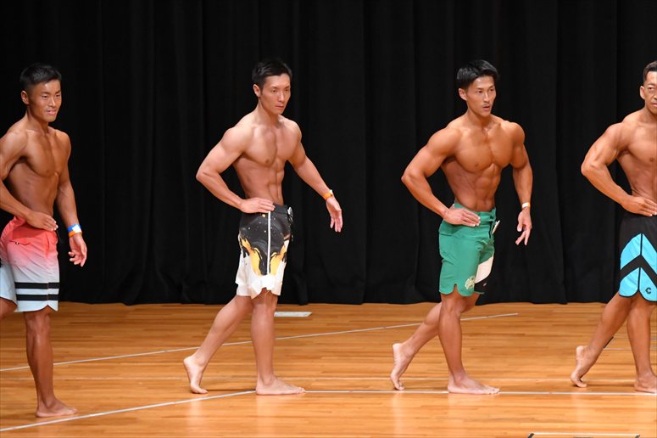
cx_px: 328
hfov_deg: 7.6
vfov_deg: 5.1
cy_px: 219
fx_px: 4925
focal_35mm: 270
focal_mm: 180
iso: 5000
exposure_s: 1/400
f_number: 5.6
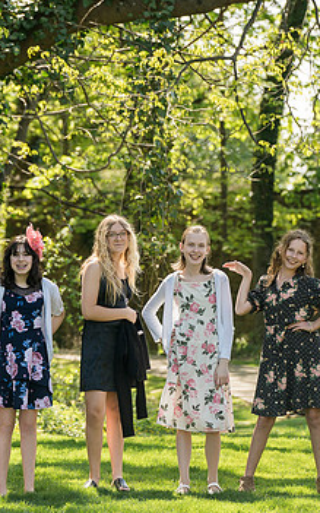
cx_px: 96
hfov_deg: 6.1
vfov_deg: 9.8
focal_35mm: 215
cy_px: 298
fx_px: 3004
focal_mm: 120
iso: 100
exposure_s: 1/250
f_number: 4
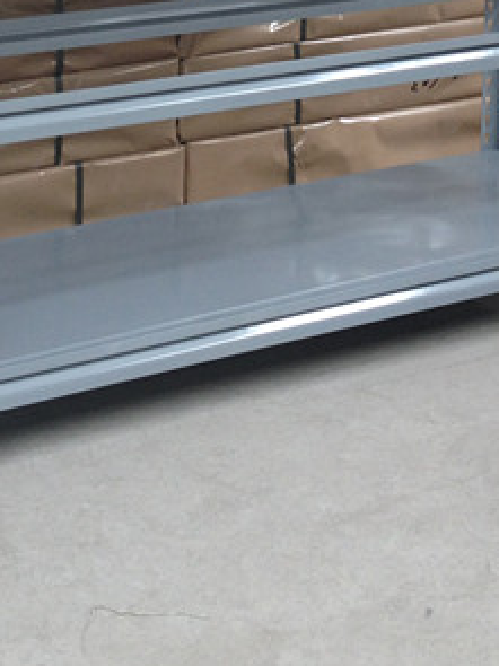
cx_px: 244
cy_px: -138
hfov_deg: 15.6
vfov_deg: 19.4
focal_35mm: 95
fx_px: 1827
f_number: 2.4
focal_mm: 4.28
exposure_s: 1/27
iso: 50
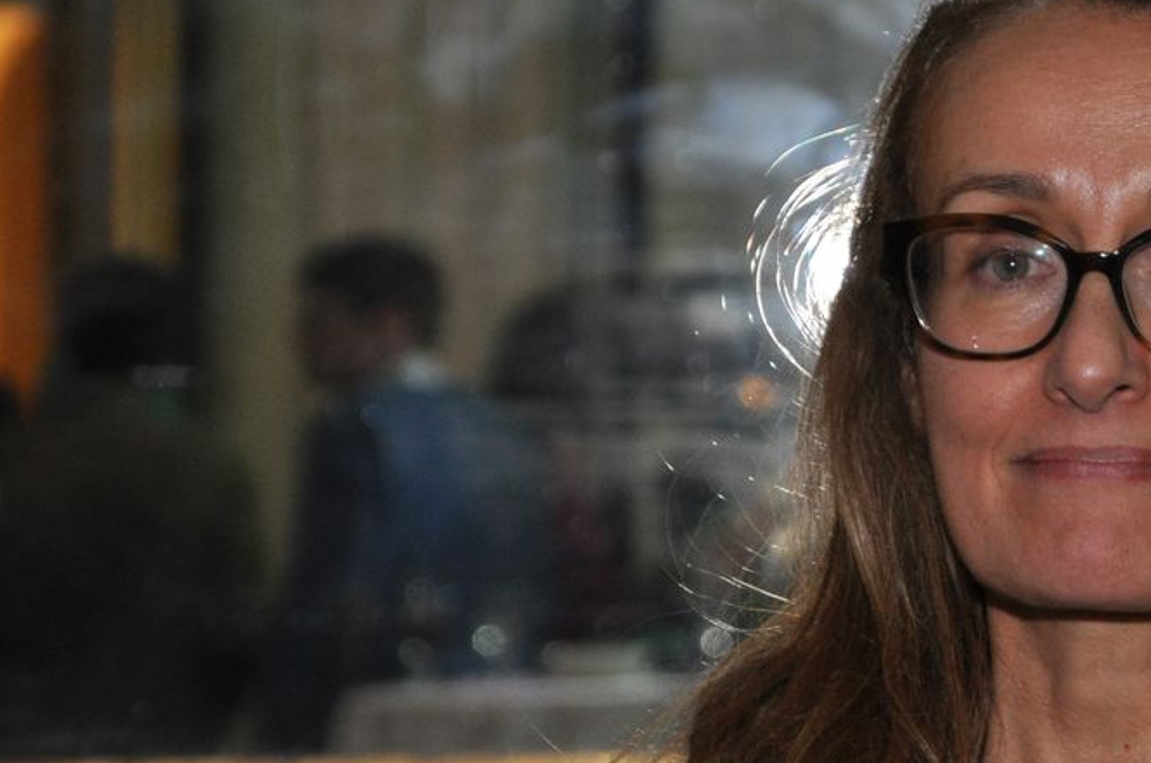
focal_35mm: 260
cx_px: 1075
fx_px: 8299
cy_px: 379
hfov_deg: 7.9
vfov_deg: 5.3
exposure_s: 1/60
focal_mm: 90
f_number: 5.3
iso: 800
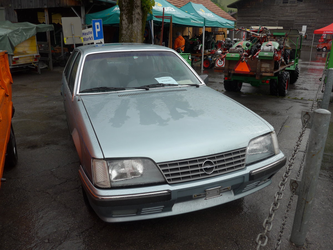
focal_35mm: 29
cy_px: 125
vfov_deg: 48.2
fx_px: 279
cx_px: 166
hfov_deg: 61.7
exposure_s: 1/400
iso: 80
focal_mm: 6
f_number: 2.8
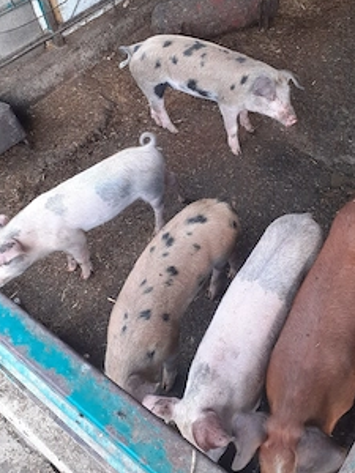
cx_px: 229
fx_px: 492
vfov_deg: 51.2
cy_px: 203
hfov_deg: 39.3
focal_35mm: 36
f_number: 1.9
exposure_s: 1/100
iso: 50
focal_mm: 3.6
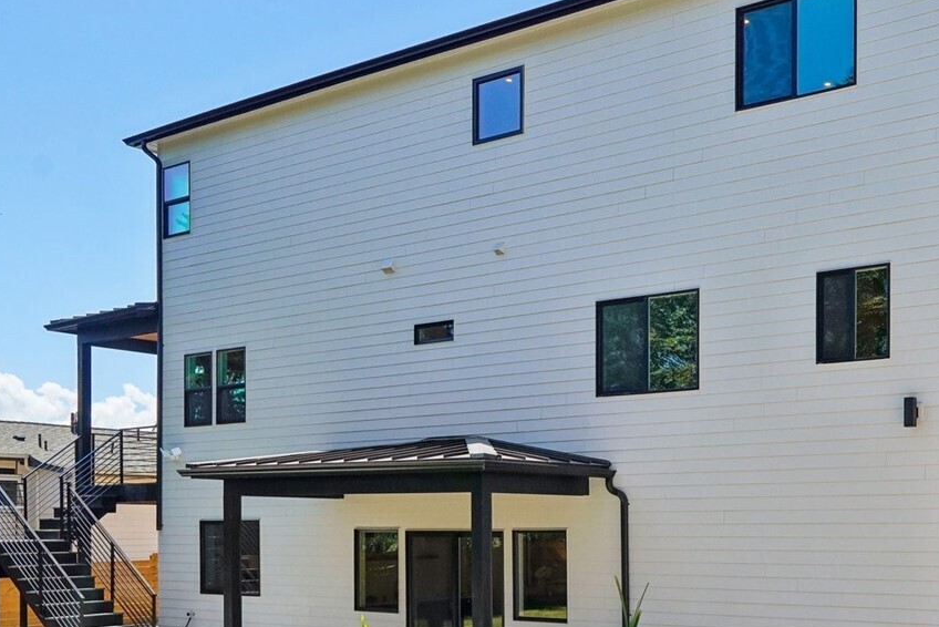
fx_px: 1096
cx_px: 680
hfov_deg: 45.1
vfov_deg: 31.8
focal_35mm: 42
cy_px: 392
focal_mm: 21
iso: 400
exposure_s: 1/1250
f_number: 8
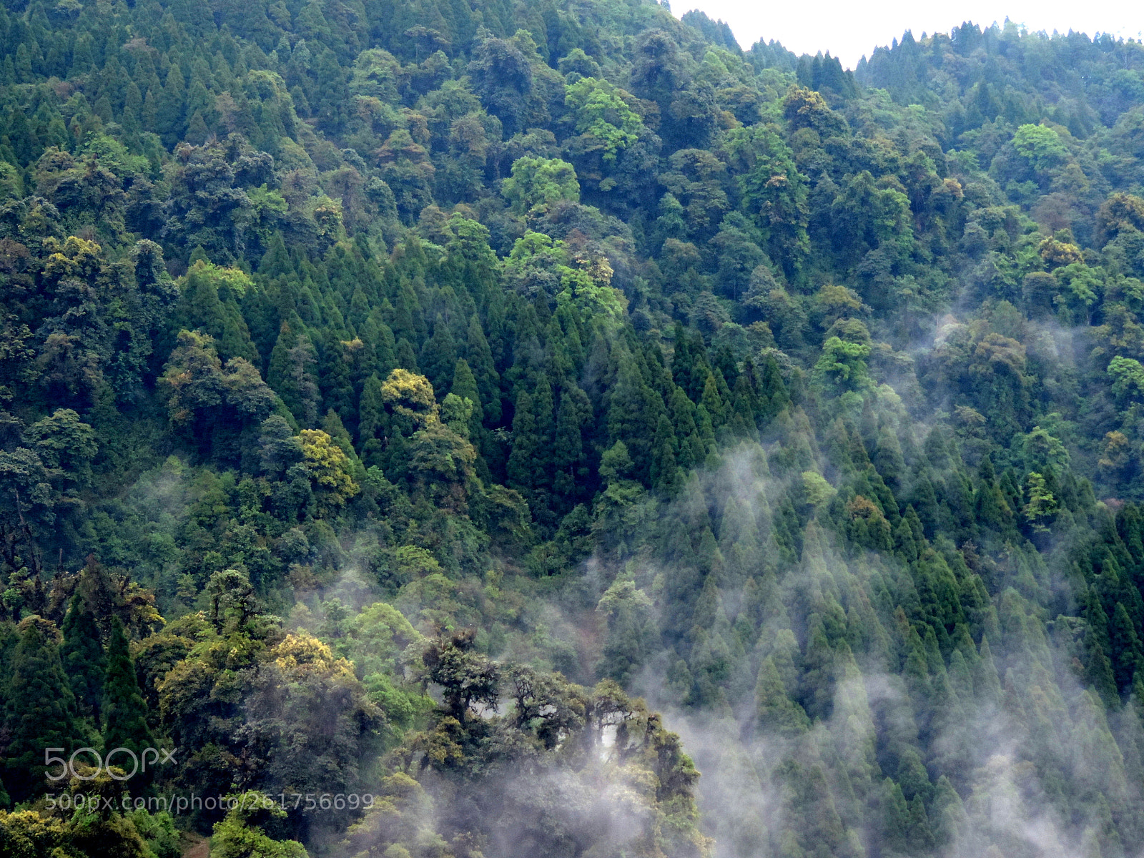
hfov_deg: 11.6
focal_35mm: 170
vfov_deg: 8.7
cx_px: 572
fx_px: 5618
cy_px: 429
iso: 280
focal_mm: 30.3
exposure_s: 1/125
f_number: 4.5
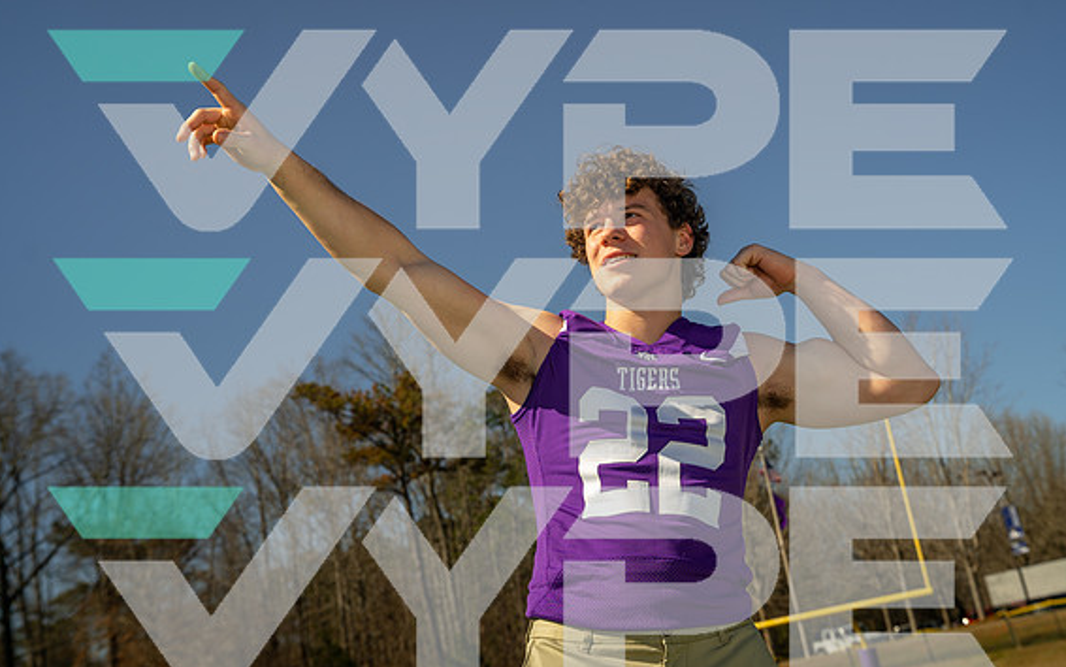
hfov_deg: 42.6
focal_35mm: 47
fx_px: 1366
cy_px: 359
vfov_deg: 27.4
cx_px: 533
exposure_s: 1/125
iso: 100
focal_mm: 45
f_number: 5.6
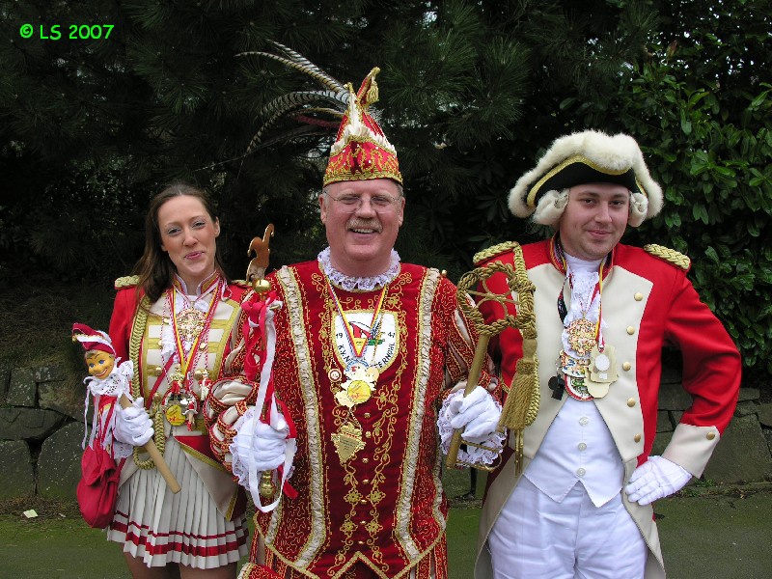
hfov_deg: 52.6
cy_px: 290
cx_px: 386
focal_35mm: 35
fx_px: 781
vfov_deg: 40.7
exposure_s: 1/77.6
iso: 50
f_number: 4
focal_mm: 8.9
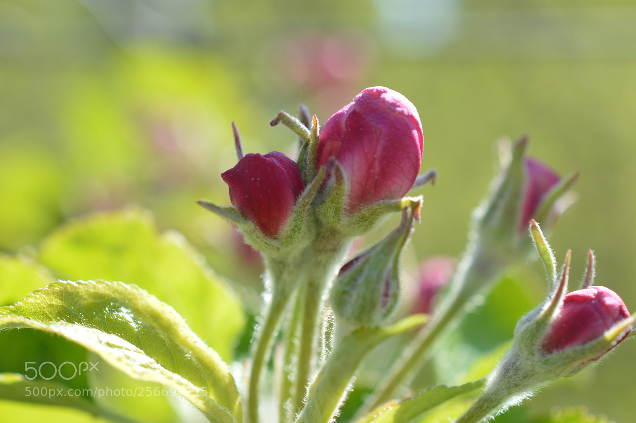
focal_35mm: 60
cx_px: 318
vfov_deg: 22.6
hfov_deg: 33.4
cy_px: 212
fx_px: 1059
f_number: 8
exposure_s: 1/160
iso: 100
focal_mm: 40
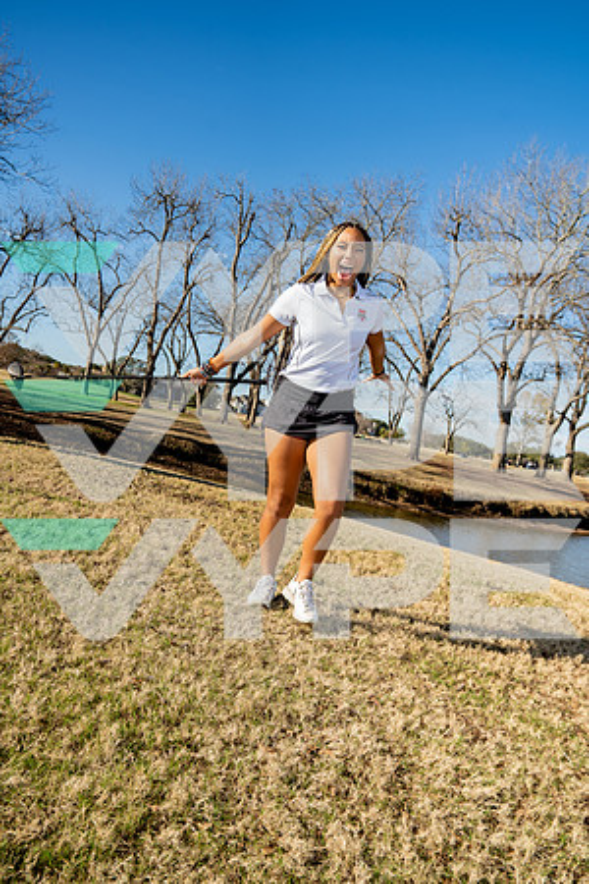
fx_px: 712
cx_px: 294
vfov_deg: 63.7
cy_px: 442
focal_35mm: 29
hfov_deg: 45.0
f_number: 5.6
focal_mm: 29
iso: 100
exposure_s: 1/250
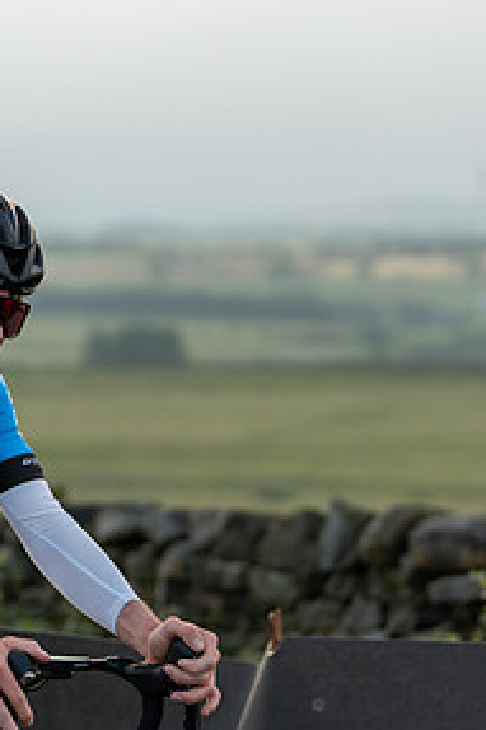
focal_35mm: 196
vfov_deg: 10.5
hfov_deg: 7.0
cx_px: -79
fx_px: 3973
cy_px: 451
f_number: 3.2
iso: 400
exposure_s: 1/1250
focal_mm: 97
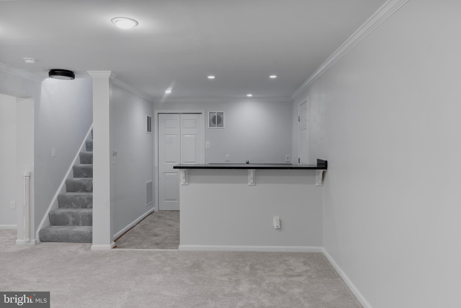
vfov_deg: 53.2
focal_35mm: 24
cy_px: 154
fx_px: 307
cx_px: 230
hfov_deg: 73.7
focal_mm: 24
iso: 200
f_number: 9
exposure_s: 1.3
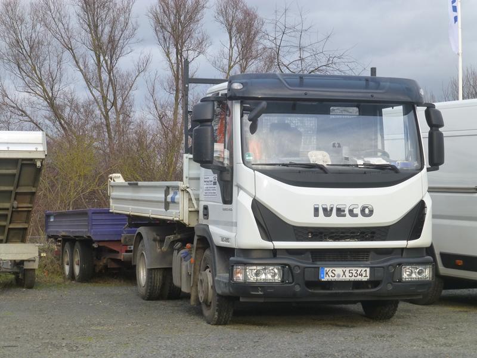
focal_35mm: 79
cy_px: 179
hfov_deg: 24.7
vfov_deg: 18.7
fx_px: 1089
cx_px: 238
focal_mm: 14.2
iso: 200
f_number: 5.1
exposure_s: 1/60
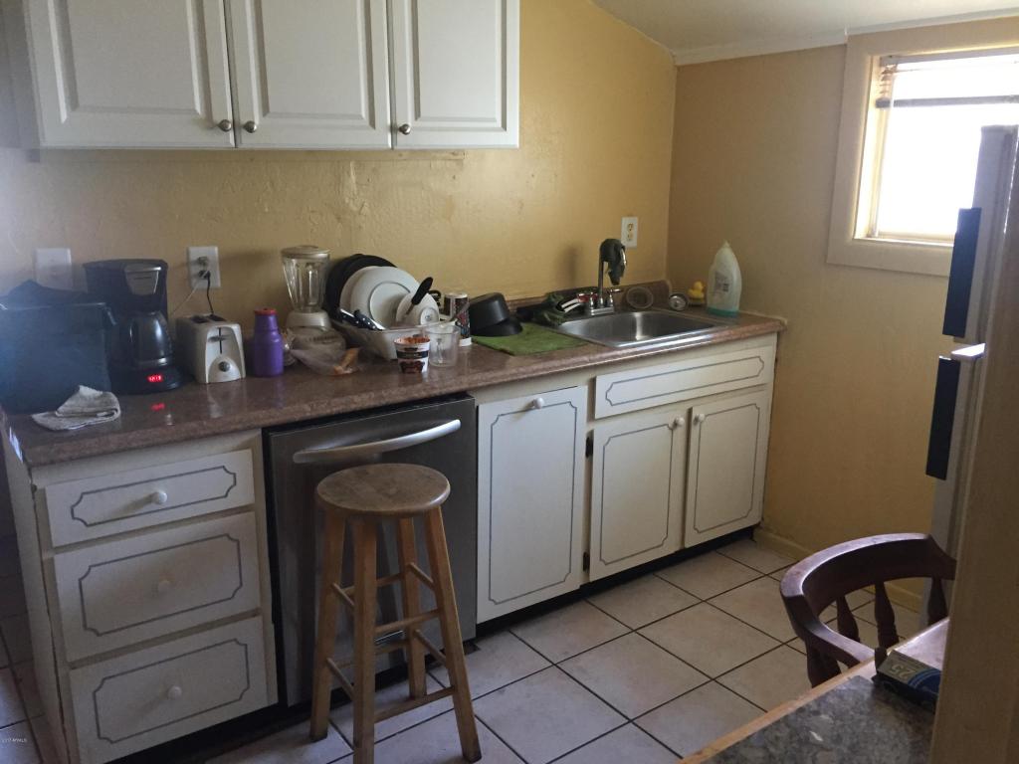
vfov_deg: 48.2
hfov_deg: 61.7
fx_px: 854
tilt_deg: -15.5
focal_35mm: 29
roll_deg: -0.7
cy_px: 382
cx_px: 510
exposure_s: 1/30
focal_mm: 4.15
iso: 200
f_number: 2.2
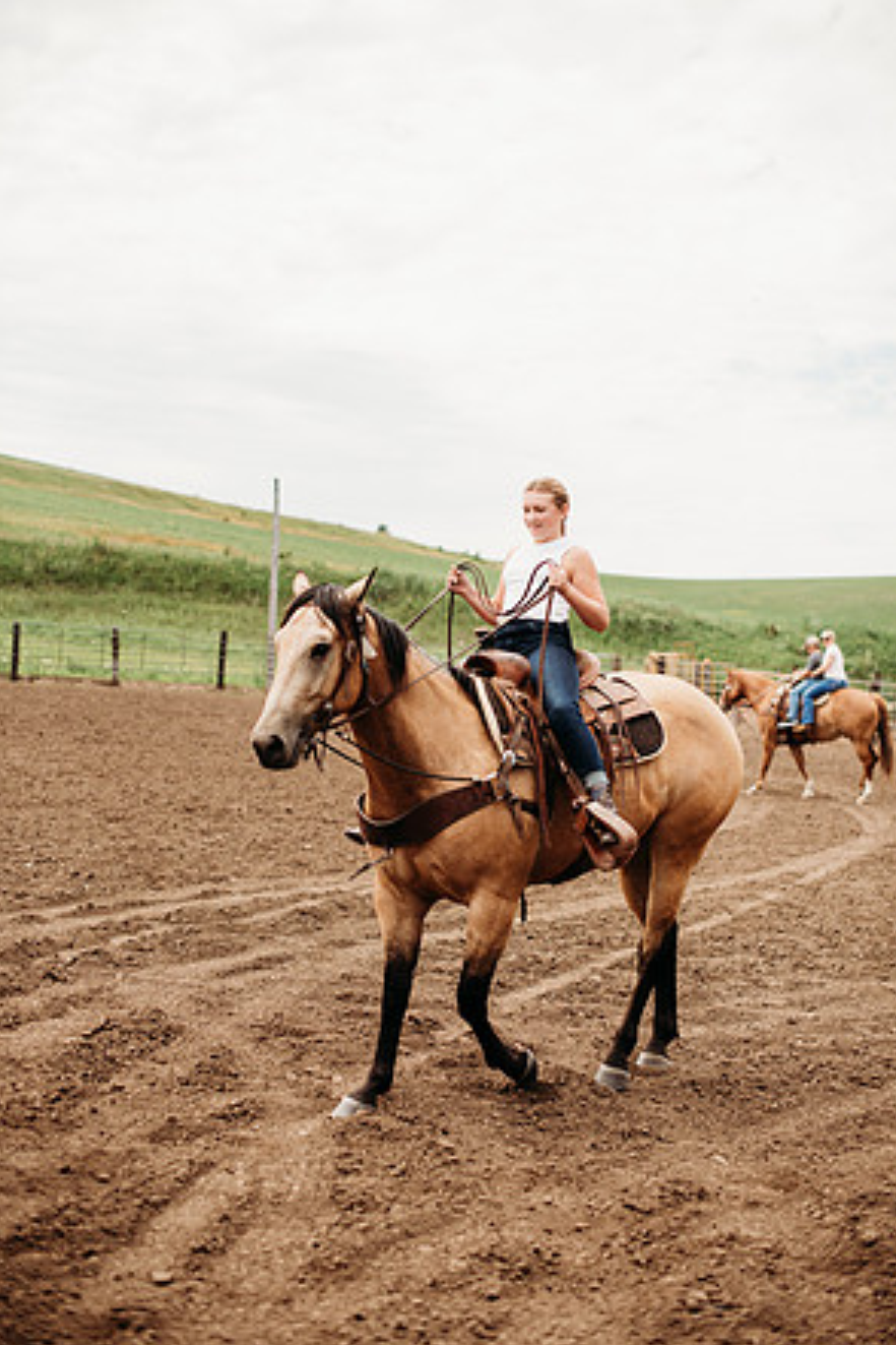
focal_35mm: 51
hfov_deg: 26.5
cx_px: 448
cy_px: 671
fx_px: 1904
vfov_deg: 38.9
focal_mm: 50
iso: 100
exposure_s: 1/1600
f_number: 2.2
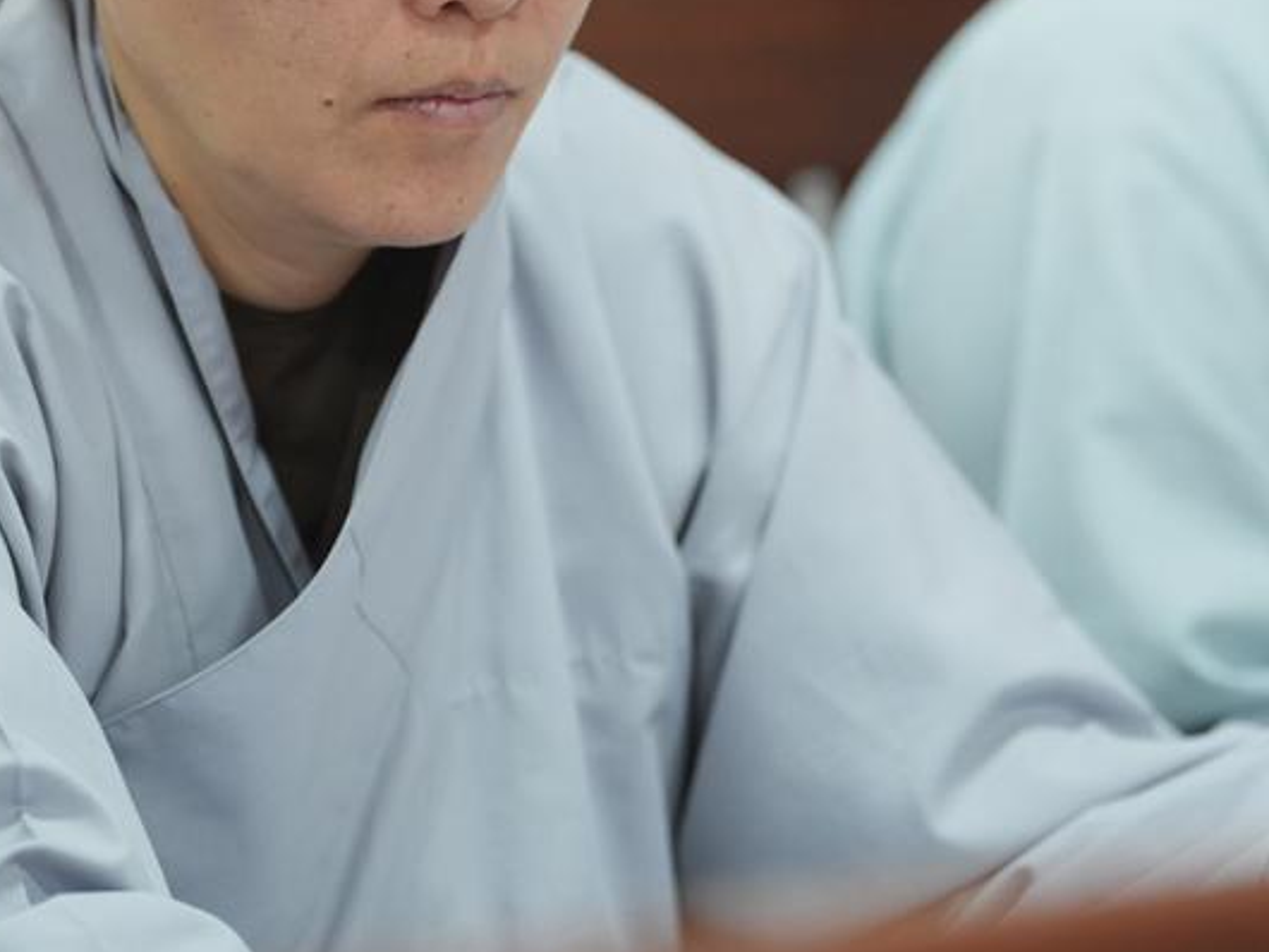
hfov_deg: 8.4
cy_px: 98
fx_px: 8619
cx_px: 601
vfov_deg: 6.3
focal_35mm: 235
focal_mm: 108
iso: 2500
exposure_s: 1/125
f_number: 2.8
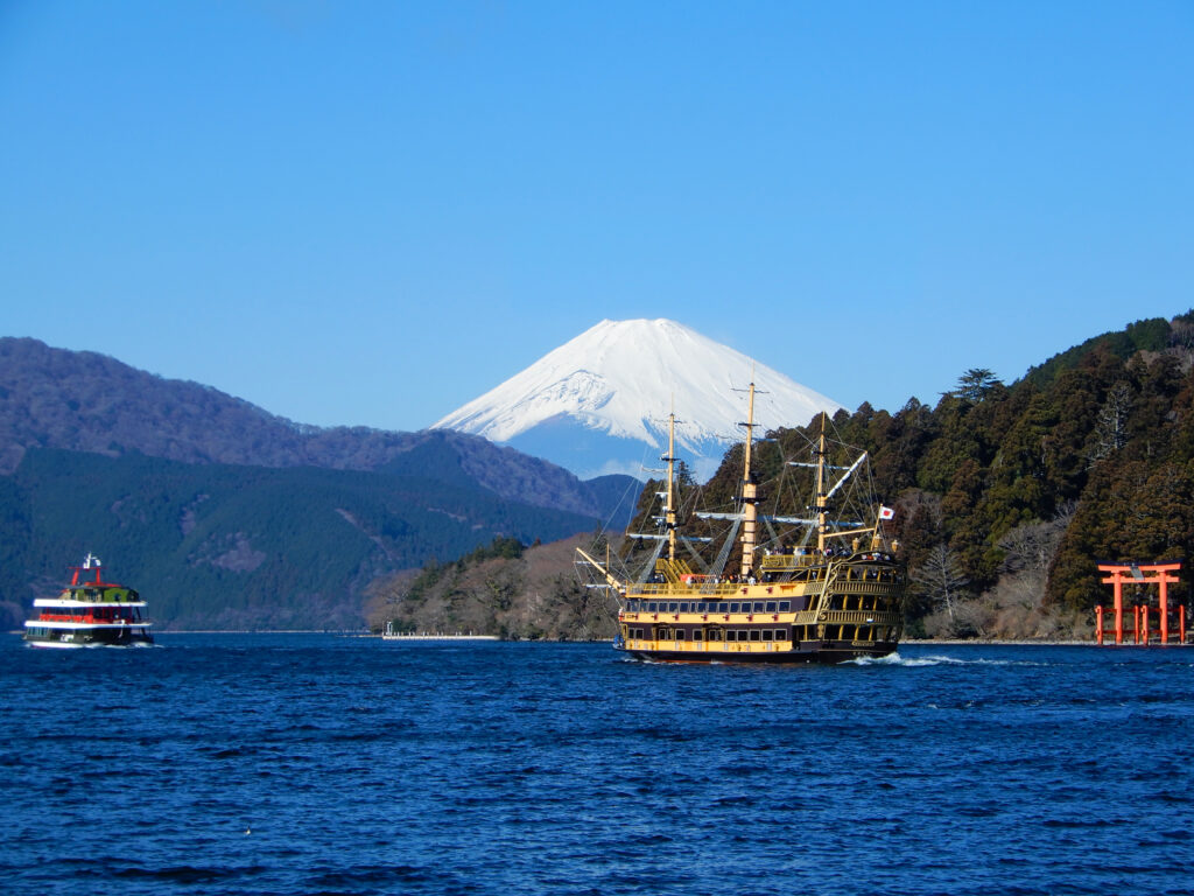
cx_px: 597
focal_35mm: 95
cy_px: 448
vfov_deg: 15.6
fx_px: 3277
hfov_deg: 20.7
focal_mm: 16.9
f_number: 5
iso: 80
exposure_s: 1/640
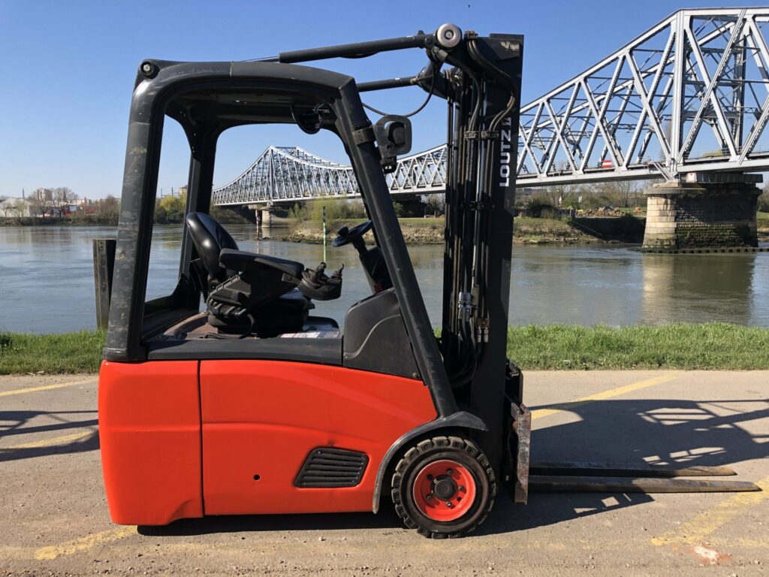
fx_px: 622
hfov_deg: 63.4
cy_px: 288
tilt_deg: -6.0
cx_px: 384
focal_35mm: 28
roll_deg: +1.9
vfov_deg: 49.7
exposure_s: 1/1143
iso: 20
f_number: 1.8
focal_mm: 4
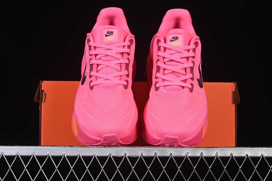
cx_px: 136
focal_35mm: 75
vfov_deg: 18.2
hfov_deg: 27.0
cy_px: 90
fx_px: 567
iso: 160
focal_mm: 50
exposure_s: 1/80
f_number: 8
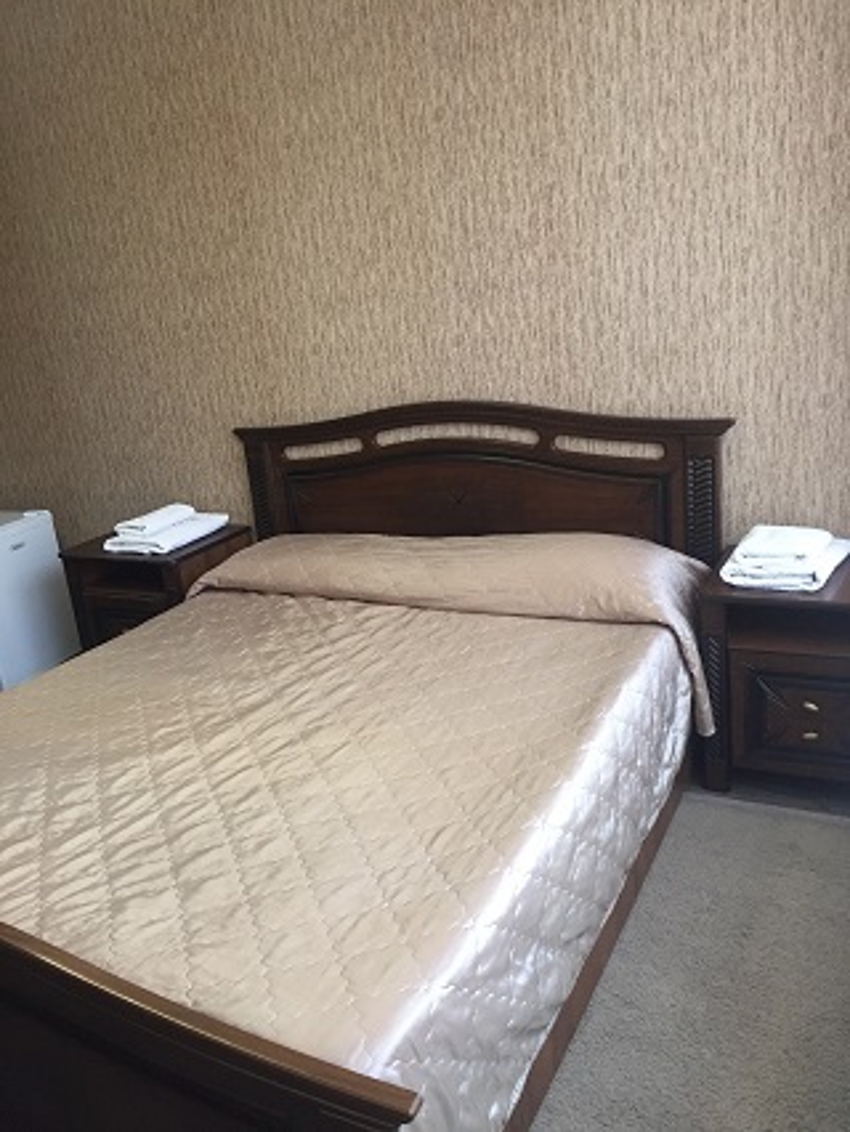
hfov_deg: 48.3
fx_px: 949
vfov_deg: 61.6
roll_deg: +5.4
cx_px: 425
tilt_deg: -17.3
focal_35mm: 29
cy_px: 566
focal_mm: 4.15
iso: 200
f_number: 2.2
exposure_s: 1/33
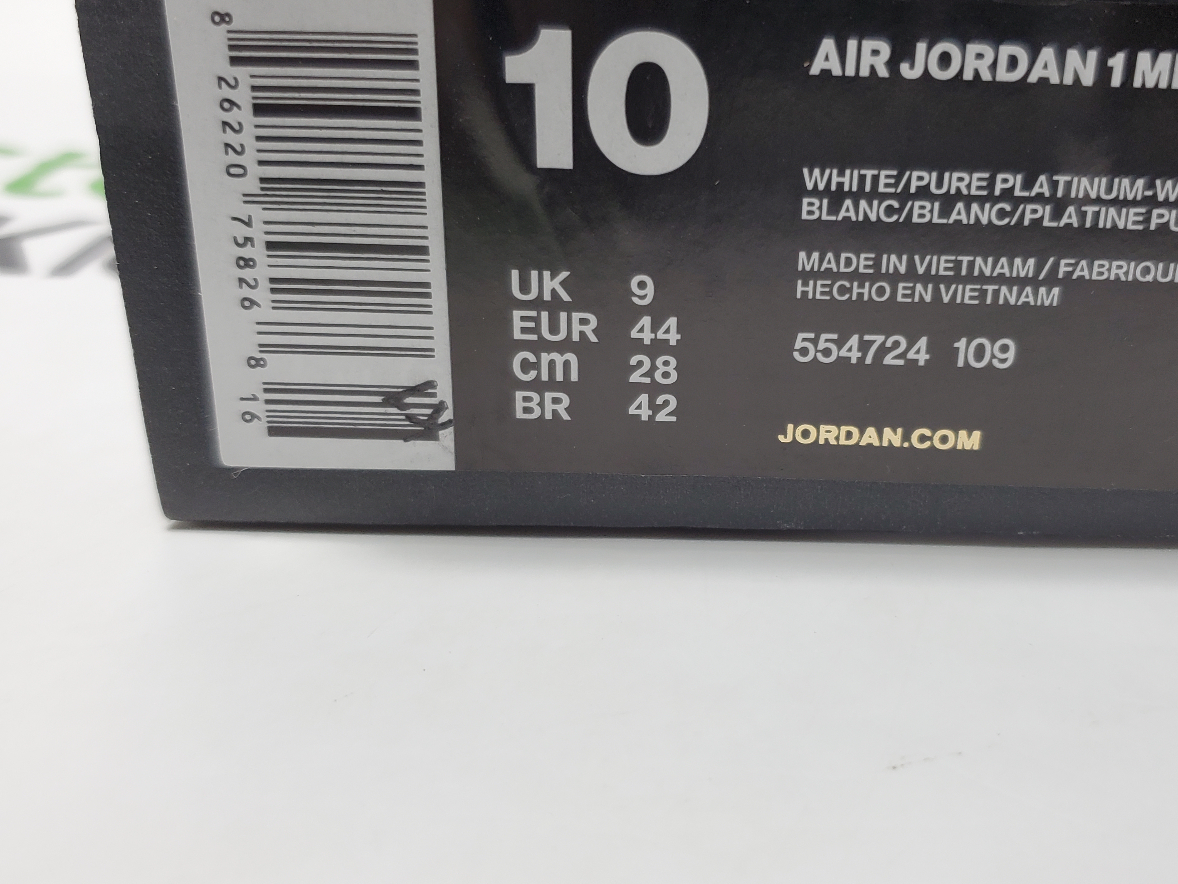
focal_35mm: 37
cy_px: 388
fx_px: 1259
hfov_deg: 49.5
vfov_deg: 38.6
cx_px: 754
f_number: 1.5
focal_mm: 4.3
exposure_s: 1/225
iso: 50
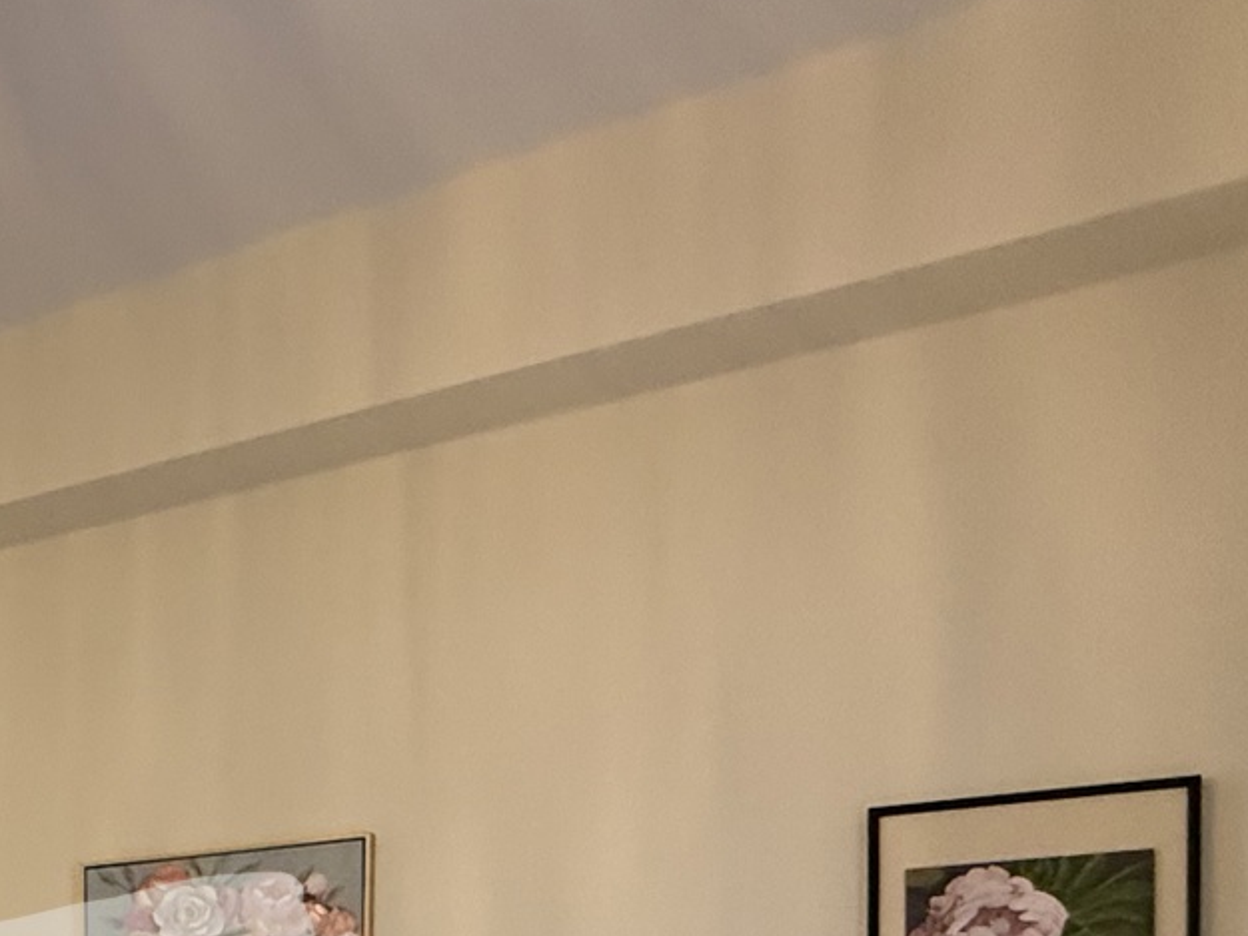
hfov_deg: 37.0
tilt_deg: +0.2
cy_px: 1136
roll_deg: +0.1
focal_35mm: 43
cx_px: -118
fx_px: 1551
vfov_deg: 28.9
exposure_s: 1/100
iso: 500
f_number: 2.2
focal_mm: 2.22
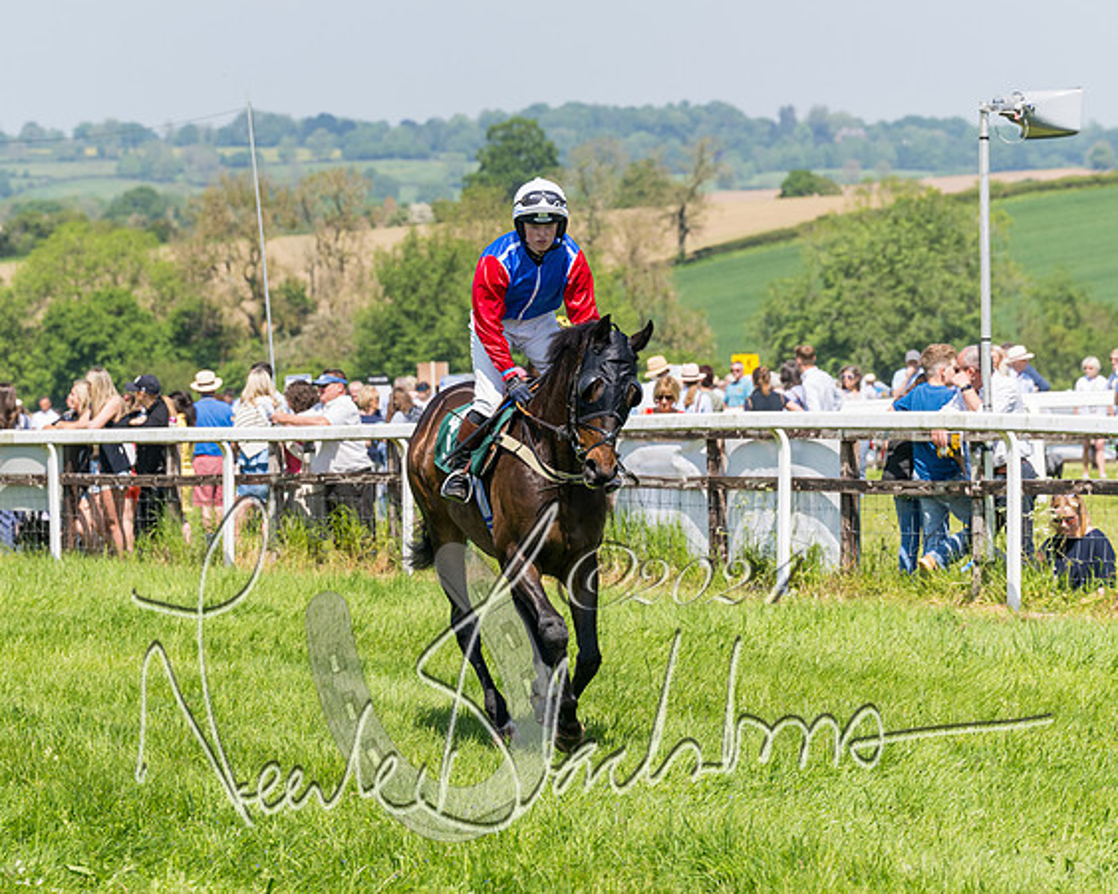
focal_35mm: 194
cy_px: 447
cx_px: 457
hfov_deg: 10.0
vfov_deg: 8.0
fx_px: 6410
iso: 200
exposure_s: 1/1600
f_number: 5
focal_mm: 115
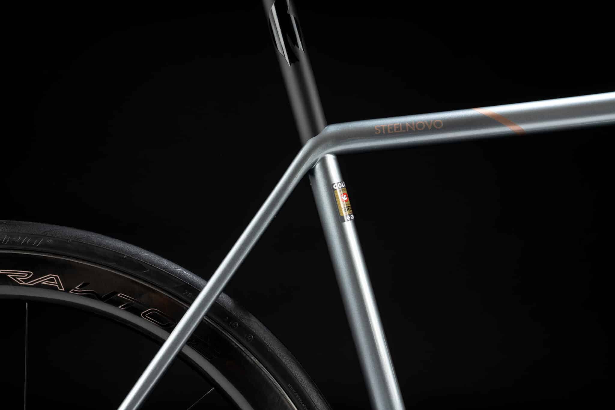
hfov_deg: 28.8
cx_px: 308
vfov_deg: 19.5
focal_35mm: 70
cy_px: 205
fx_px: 1196
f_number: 18
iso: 100
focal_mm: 70
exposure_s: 1/160
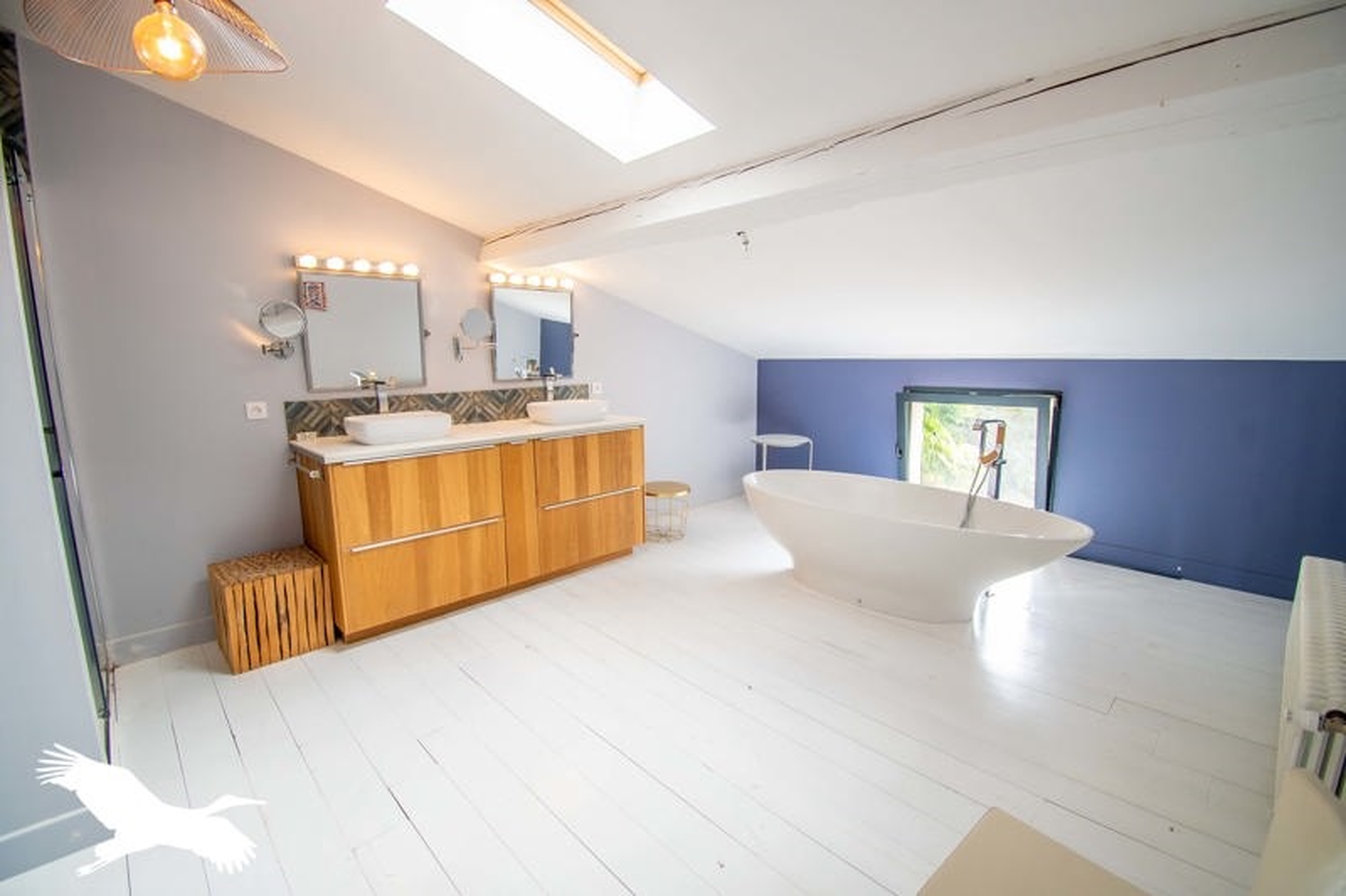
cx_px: 673
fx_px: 561
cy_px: 448
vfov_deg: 77.3
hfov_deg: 100.4
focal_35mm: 15
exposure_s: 1/80
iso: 500
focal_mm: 10
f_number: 5
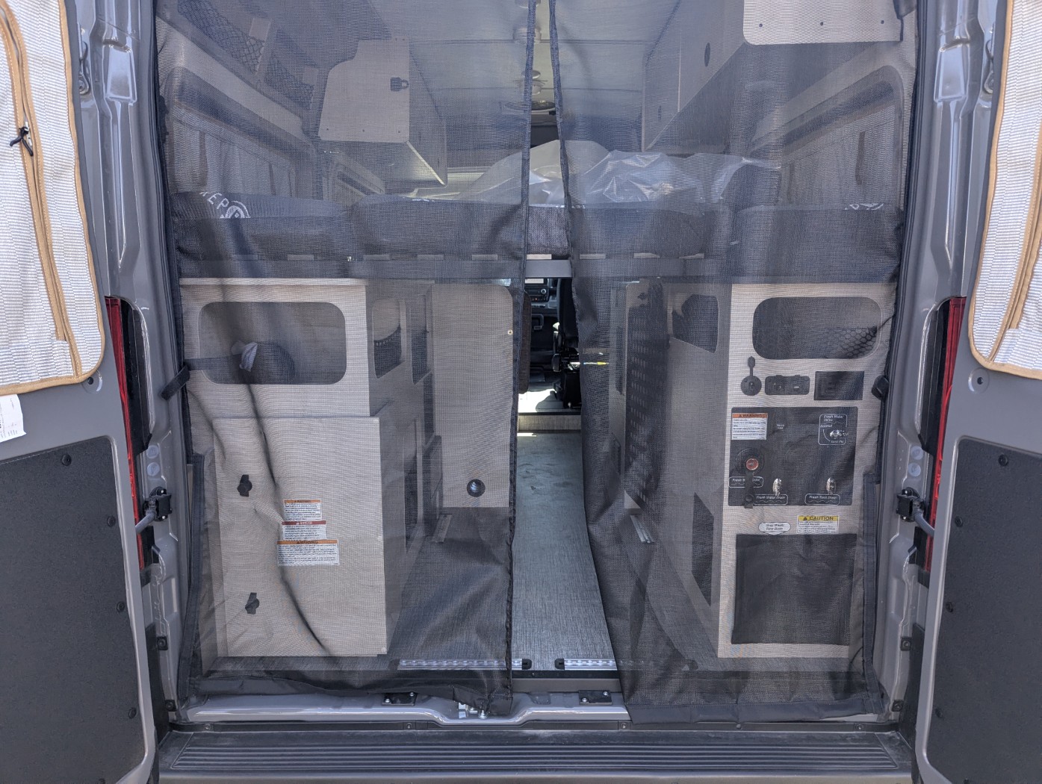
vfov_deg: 56.9
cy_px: 392
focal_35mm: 24
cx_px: 521
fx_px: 723
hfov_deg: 71.5
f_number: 1.85
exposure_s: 1/309
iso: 69
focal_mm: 6.81
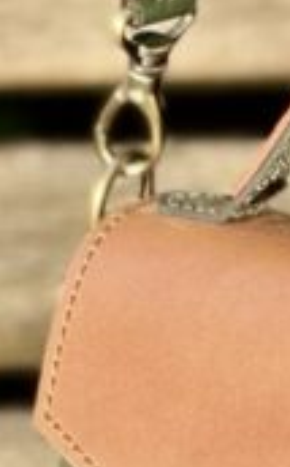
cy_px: 128
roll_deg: -2.9
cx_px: 333
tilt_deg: -19.0
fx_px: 7511
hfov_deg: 2.2
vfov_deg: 3.6
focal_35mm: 592
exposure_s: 1/159
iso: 50
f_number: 2.8
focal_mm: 15.66
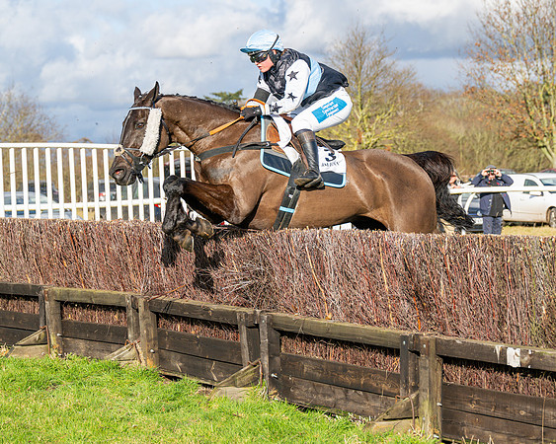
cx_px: 283
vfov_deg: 15.0
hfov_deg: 18.7
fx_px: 1685
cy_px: 235
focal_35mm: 102
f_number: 4
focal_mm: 70
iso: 200
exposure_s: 1/2500
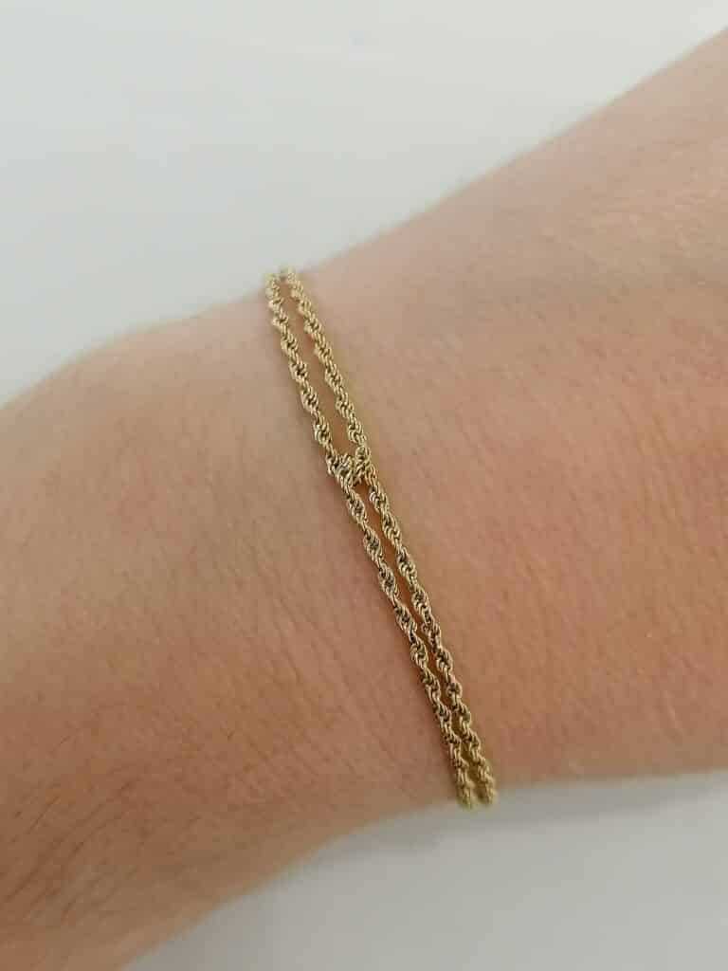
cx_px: 364
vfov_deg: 40.4
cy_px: 486
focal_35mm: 47
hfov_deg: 30.9
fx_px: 1318
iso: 160
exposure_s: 1/50
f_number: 1.8
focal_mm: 4.75
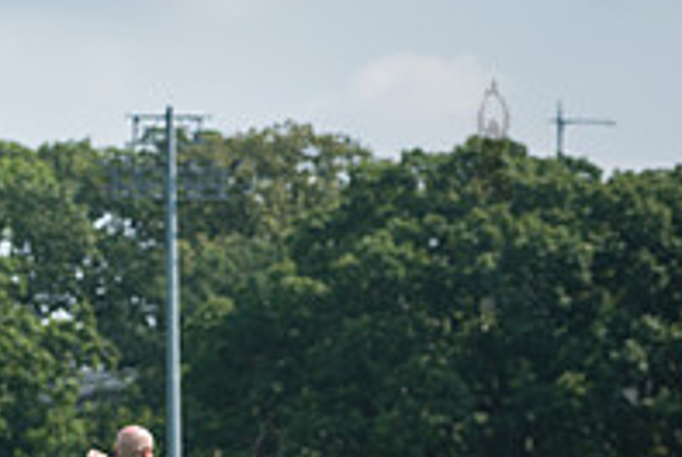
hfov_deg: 6.4
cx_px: -180
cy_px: 642
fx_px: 6052
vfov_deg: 4.3
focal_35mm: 319
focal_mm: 105
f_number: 5.6
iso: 160
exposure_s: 1/500
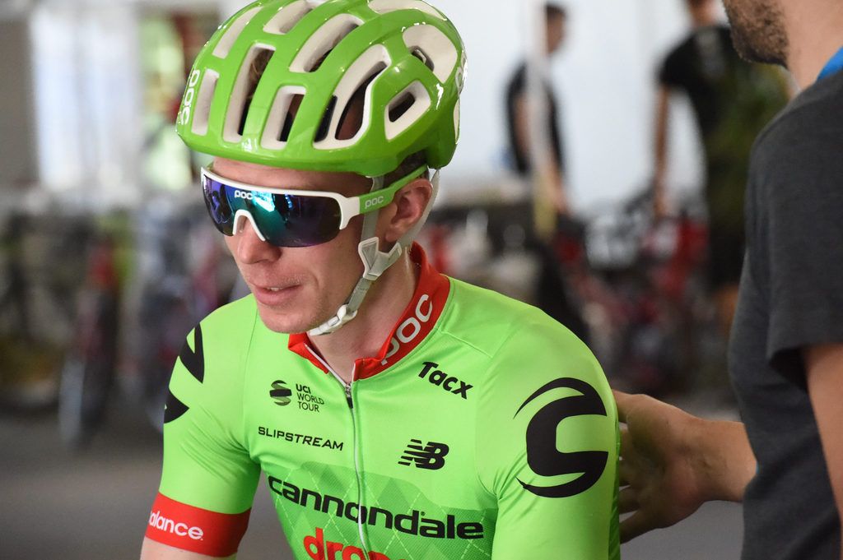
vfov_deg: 7.0
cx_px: 422
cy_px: 280
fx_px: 4562
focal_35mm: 195
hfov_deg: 10.6
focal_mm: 195
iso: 20000
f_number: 8
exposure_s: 1/800
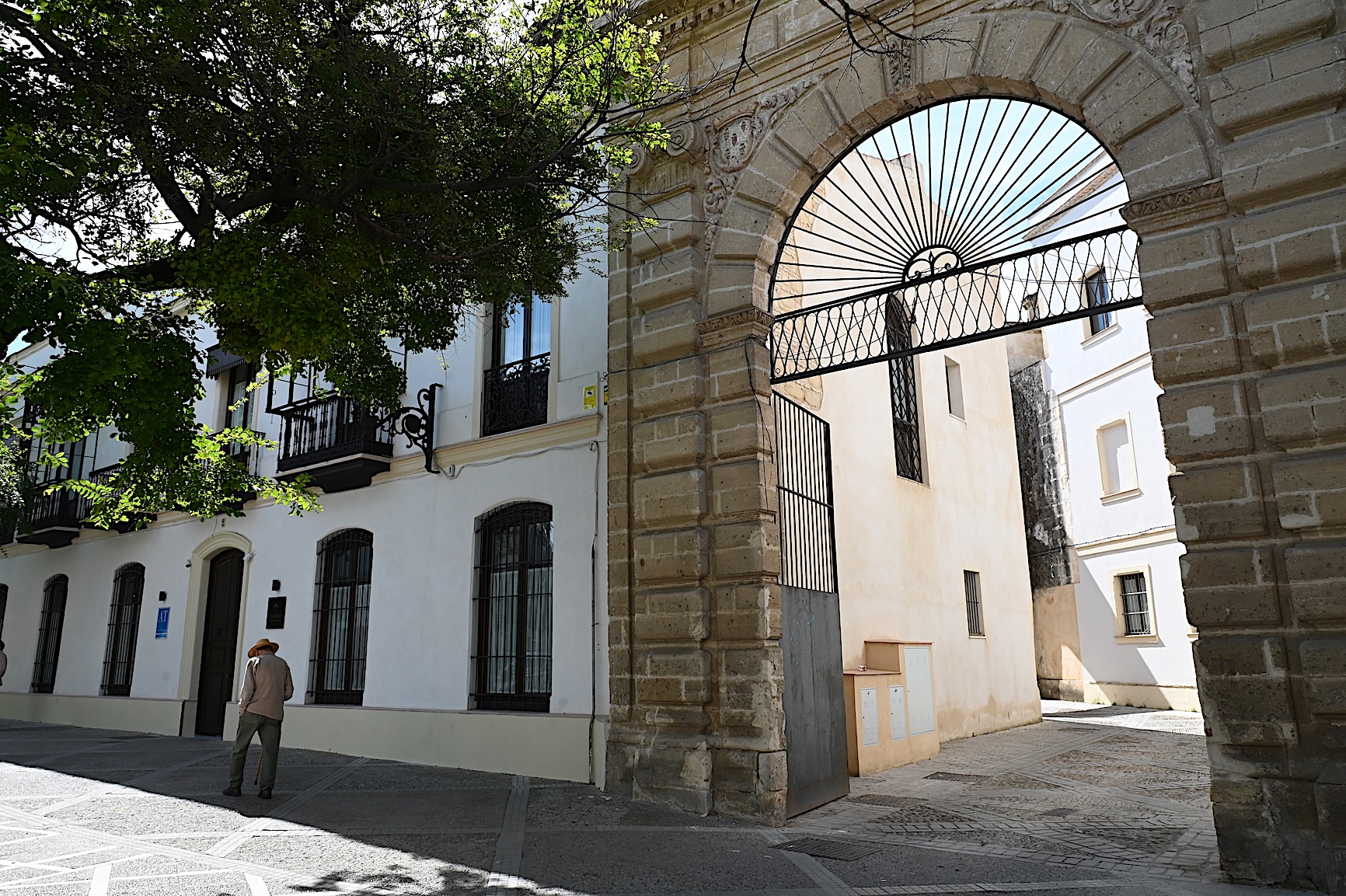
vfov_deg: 53.1
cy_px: 448
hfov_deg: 73.8
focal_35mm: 24
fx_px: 897
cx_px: 673
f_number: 10
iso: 400
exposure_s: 1/400
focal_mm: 24
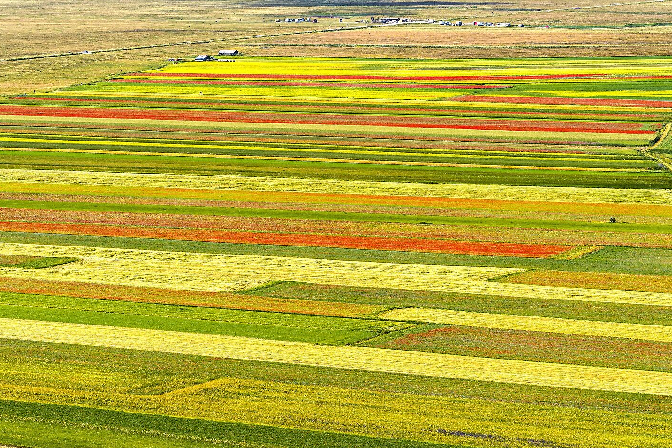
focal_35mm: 169
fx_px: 3155
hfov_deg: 12.2
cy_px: 292
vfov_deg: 8.1
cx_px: 403
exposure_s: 1/250
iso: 160
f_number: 11
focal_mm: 100
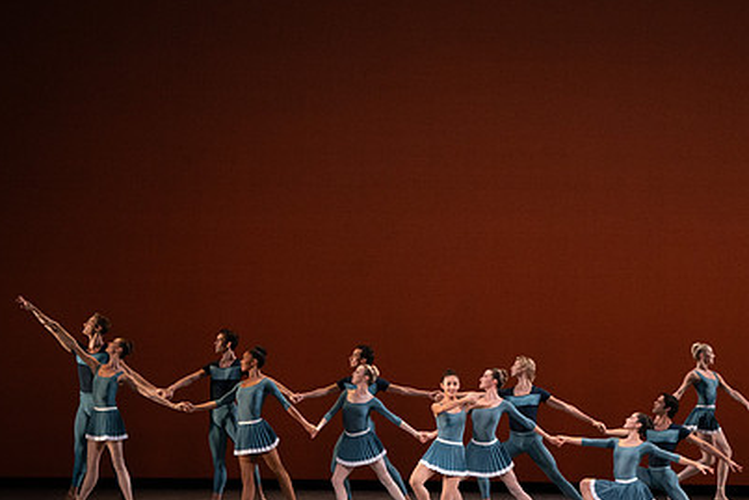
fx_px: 4225
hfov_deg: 10.1
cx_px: 474
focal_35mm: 203
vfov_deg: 6.8
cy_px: 252
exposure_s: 1/400
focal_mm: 141
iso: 5000
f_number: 9
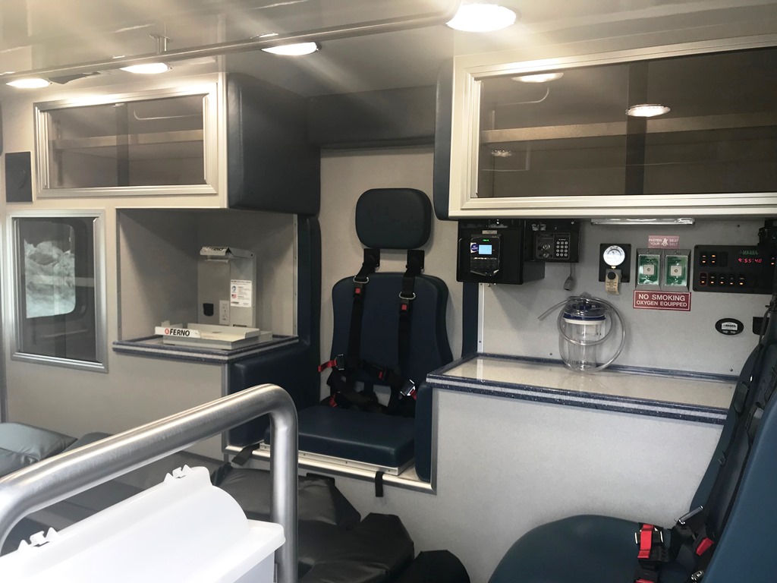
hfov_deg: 63.4
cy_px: 292
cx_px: 388
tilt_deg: -4.9
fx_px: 628
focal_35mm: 28
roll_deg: -0.4
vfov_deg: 49.7
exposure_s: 1/60
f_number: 1.8
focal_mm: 3.99
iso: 25
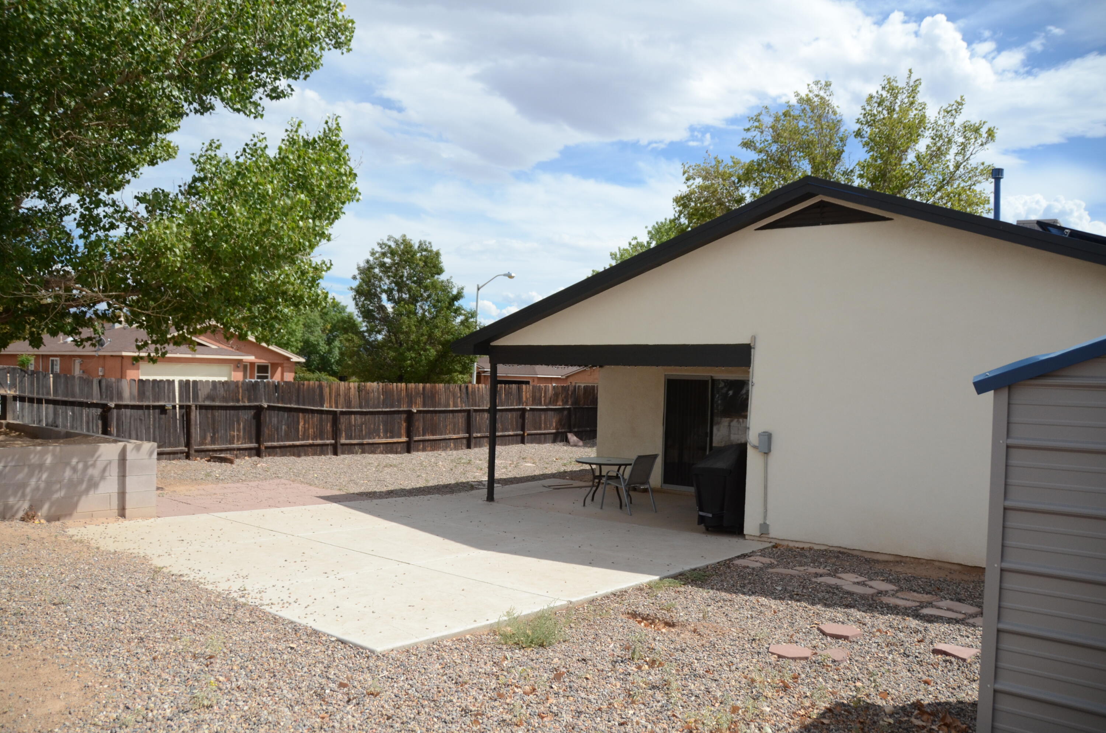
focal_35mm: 27
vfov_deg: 47.7
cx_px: 553
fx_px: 828
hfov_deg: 67.5
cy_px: 366
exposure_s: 1/8000
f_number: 3.5
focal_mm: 18
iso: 500
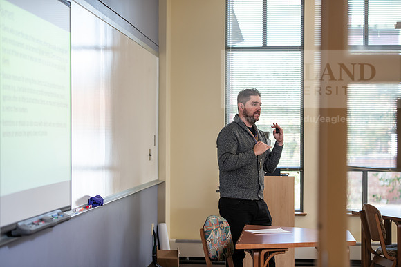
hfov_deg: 21.5
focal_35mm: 95
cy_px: 134
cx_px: 200
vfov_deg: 14.4
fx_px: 1058
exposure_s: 1/200
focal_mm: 95
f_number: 3.5
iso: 500
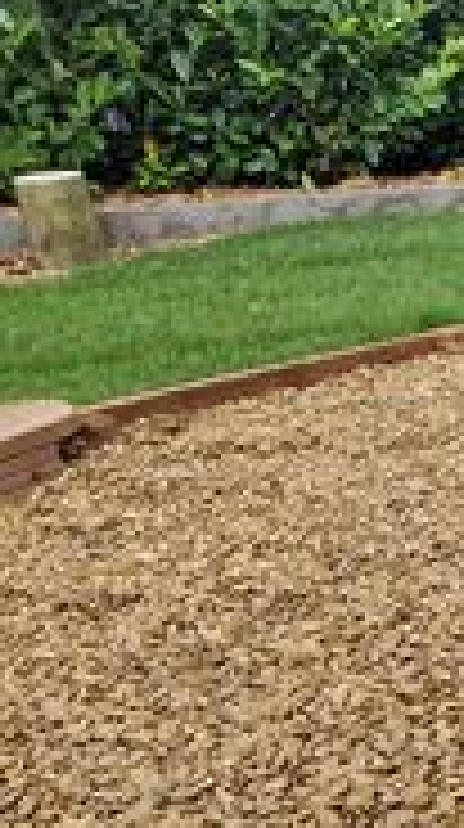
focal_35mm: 61
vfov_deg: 33.5
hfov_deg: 14.9
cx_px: 1002
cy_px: 655
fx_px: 1339
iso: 50
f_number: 1.8
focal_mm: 5.4
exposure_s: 1/466
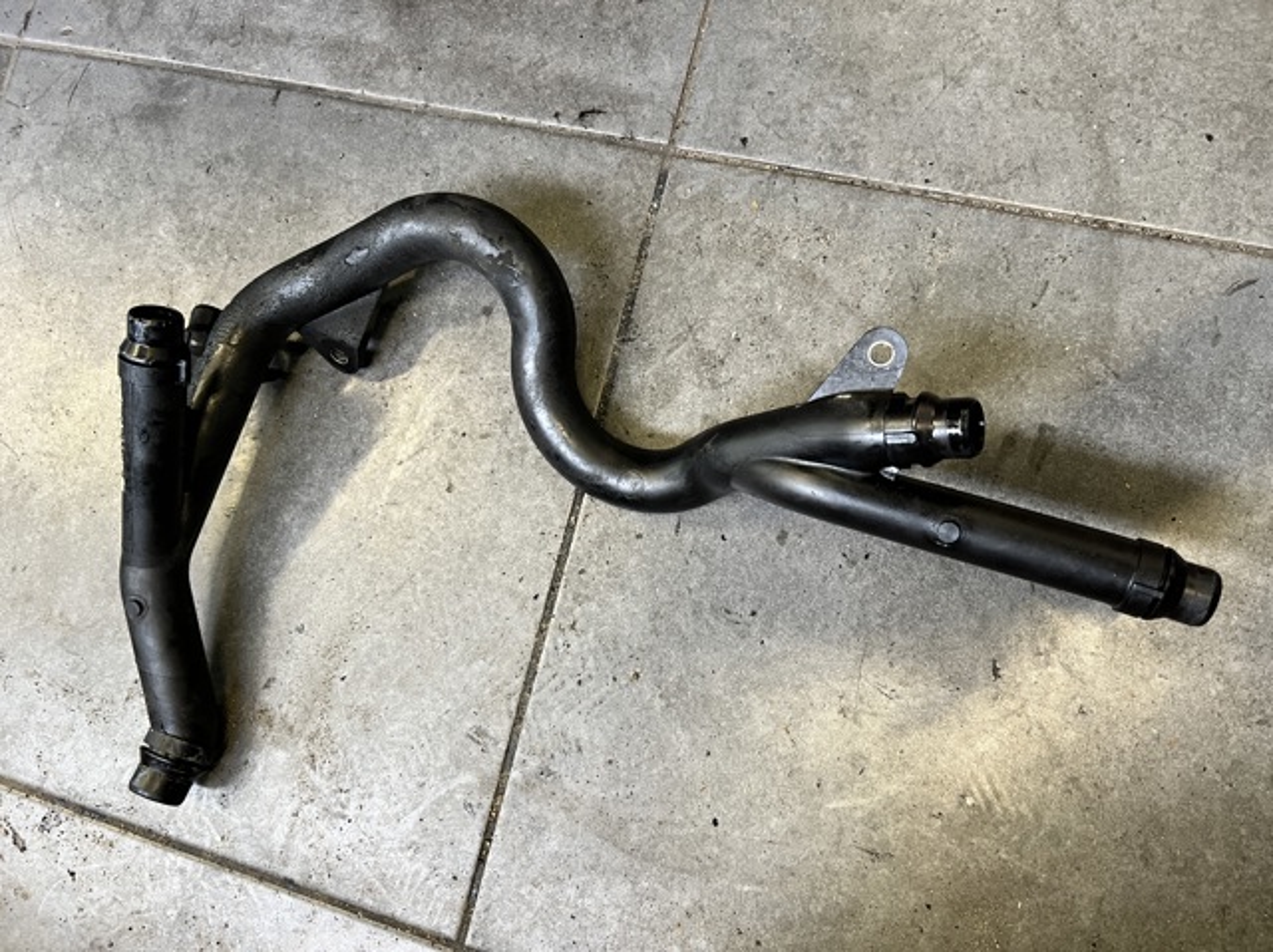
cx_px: 636
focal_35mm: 26
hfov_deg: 67.3
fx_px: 955
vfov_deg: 53.0
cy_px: 476
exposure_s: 1/50
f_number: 1.5
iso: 200
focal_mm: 5.7
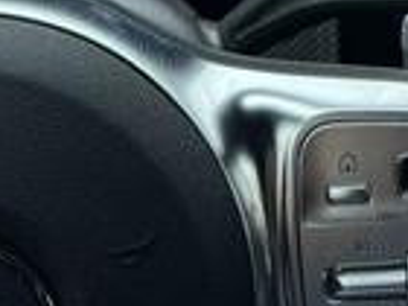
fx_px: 1320
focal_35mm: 112
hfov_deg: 17.0
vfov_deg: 11.8
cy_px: -302
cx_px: 452
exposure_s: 1/1721
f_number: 1.78
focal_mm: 6.76
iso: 80
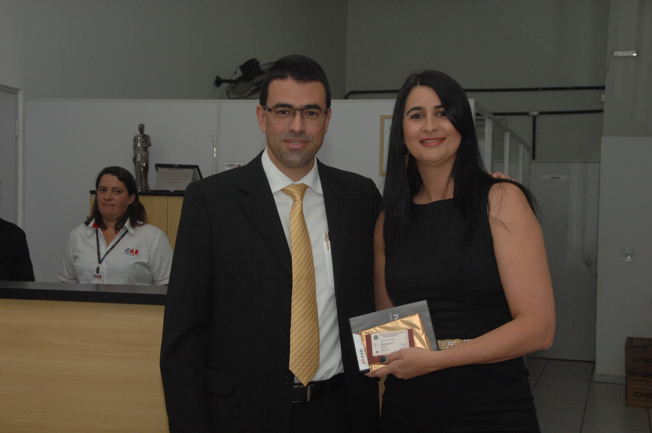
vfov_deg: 22.6
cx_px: 326
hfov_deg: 33.4
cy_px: 216
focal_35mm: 60
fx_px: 1085
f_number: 9
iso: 800
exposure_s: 1/250
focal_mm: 40
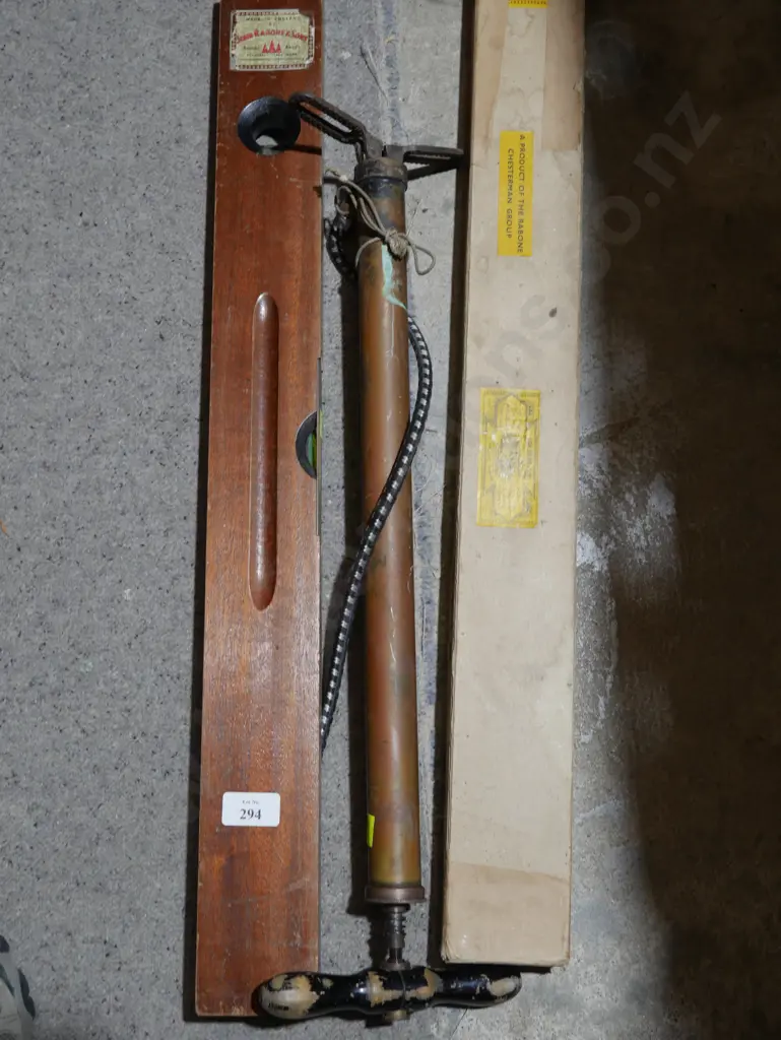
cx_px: 390
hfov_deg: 31.5
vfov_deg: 41.2
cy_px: 520
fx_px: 1383
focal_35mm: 46
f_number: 5.1
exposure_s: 1/60
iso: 500
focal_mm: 23
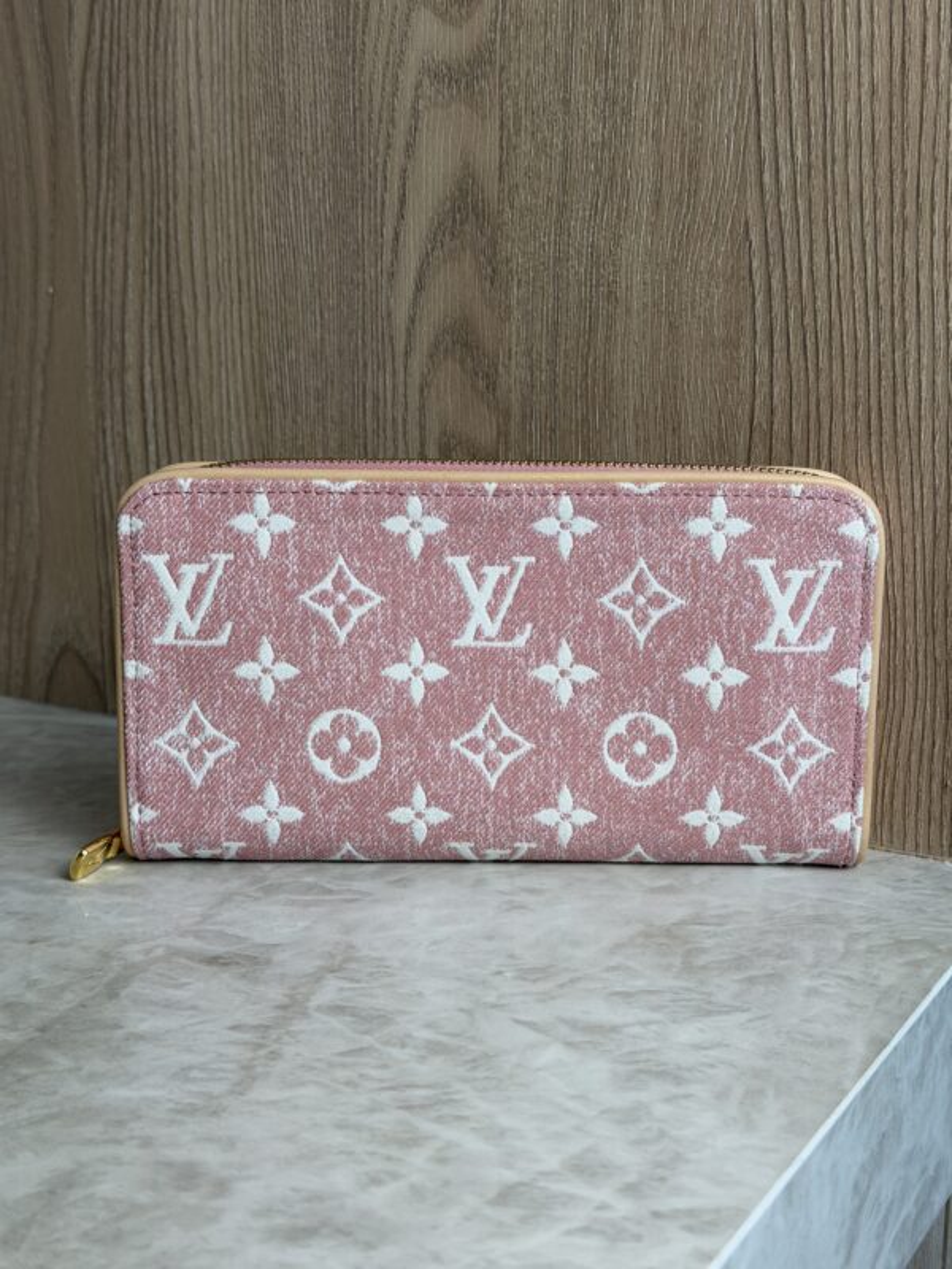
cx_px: 476
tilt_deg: -13.5
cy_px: 634
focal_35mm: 48
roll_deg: -0.5
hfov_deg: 30.3
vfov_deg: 39.7
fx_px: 1760
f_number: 1.78
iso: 50
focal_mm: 6.76
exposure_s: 1/120
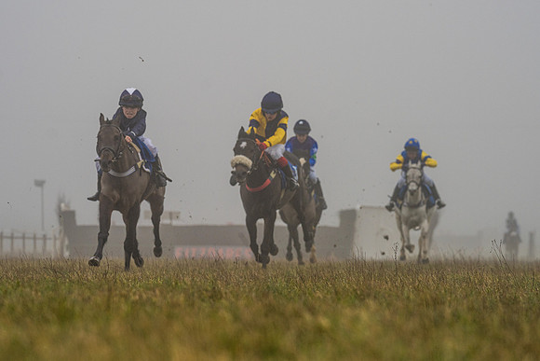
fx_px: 2610
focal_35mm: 174
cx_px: 268
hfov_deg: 11.8
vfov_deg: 7.9
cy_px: 129
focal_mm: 135
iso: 800
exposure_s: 1/1250
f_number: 5
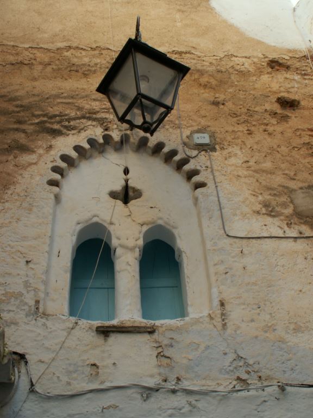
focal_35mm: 47
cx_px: 156
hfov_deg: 30.9
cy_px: 209
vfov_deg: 40.4
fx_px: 567
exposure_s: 1/80
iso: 50
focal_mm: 7.75
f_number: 5
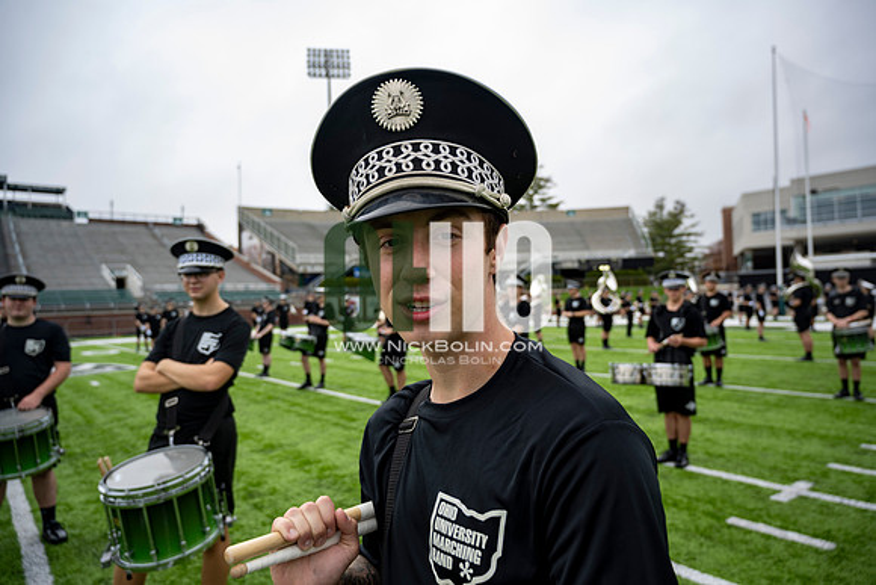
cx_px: 438
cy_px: 292
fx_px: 584
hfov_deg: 73.7
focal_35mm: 24
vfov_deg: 53.2
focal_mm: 24
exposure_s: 1/200
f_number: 4
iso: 160
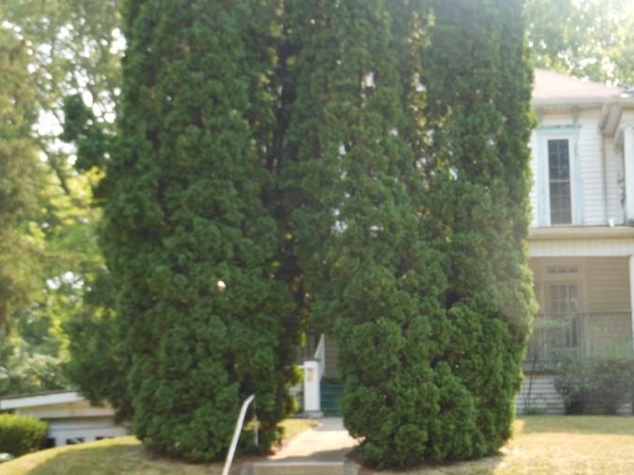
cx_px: 440
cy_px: 230
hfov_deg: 24.0
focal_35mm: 81
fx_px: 1483
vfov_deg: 18.2
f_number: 4.9
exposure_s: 1/80
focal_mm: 9.6
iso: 80
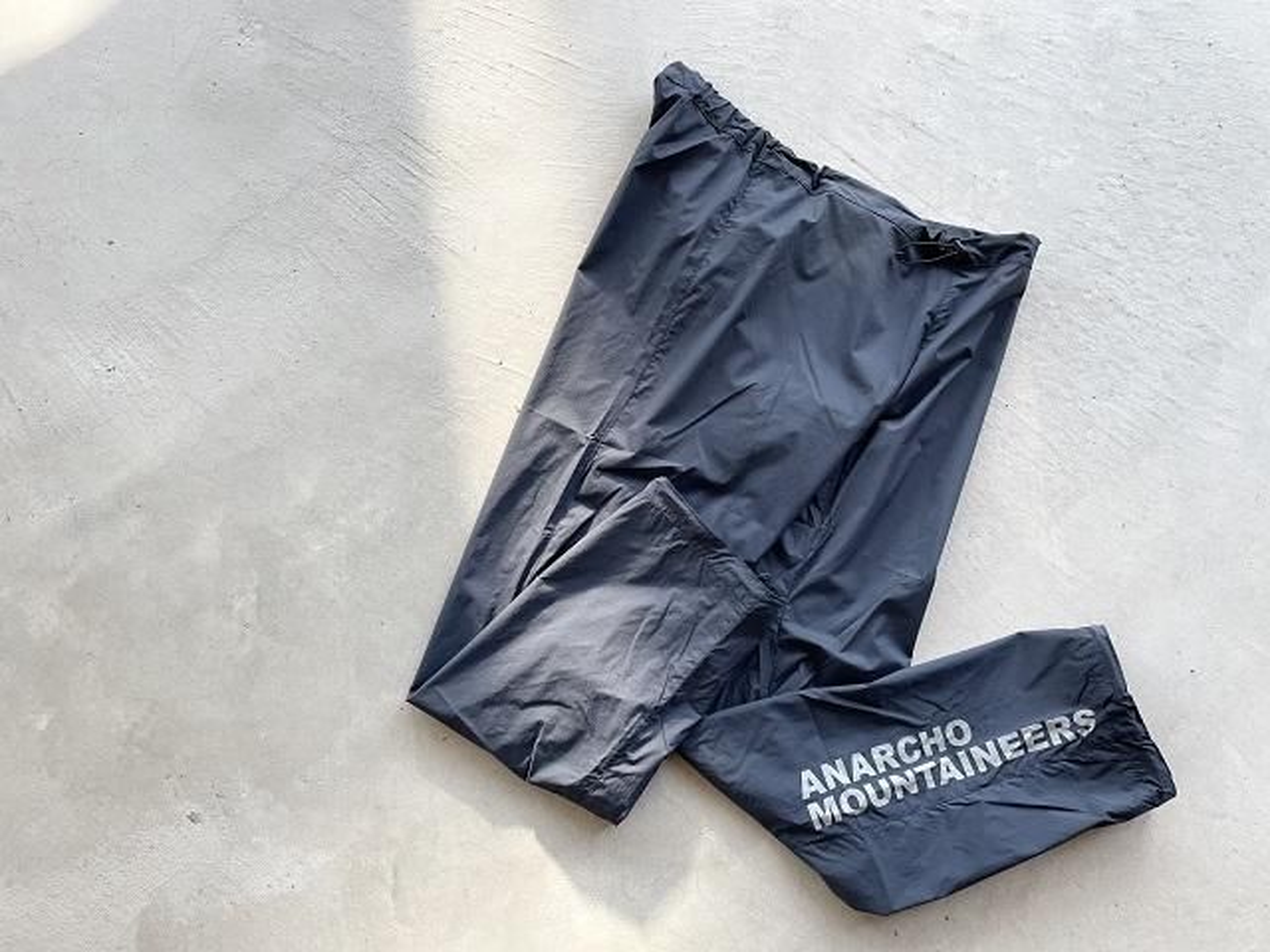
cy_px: 476
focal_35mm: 26
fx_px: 954
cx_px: 635
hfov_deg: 67.3
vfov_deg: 53.1
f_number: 1.6
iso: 32
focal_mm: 4.2
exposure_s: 1/232
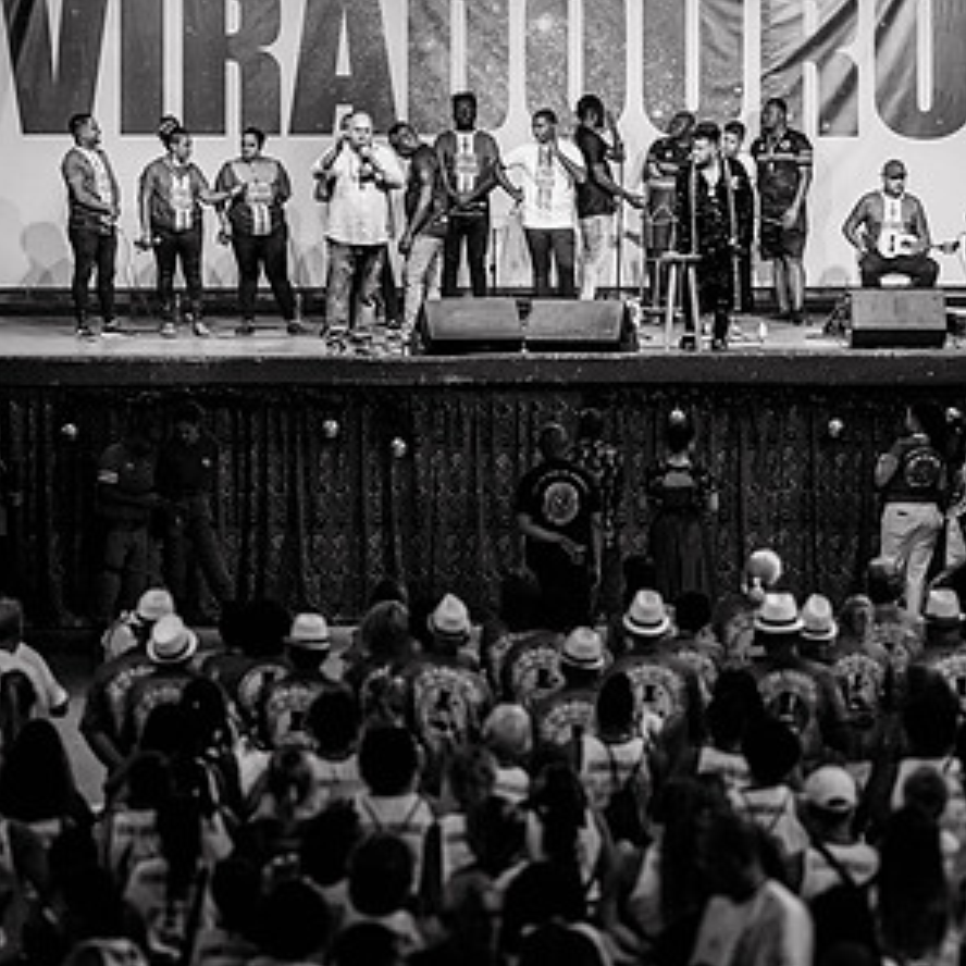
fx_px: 5178
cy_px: 330
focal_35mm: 164
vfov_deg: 10.6
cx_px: 481
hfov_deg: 10.7
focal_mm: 85
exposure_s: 1/2000
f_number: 1.2
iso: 1000
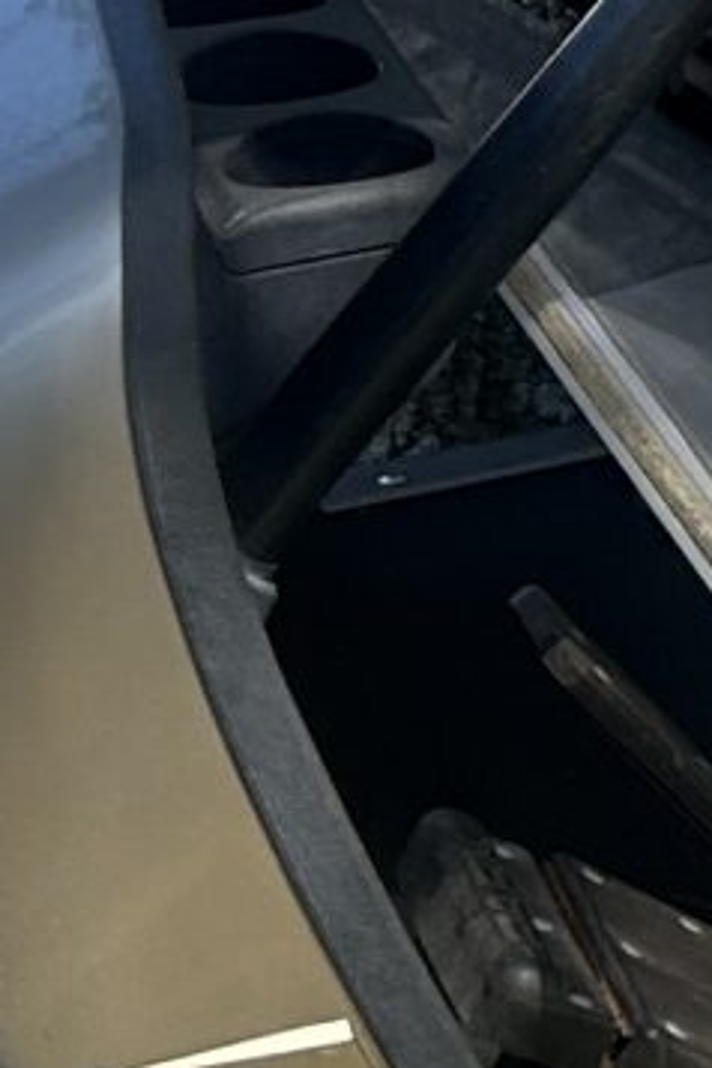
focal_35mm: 194
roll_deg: +2.4
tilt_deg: -10.3
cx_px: 1747
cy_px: -239
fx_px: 5755
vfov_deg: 10.4
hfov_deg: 6.7
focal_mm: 5.7
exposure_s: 1/748
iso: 50
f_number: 1.5
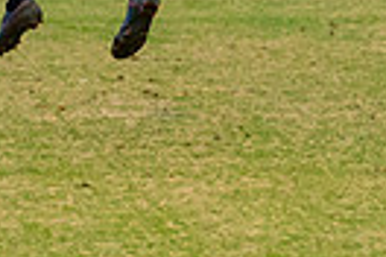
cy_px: -245
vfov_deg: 1.4
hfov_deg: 2.1
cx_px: 56
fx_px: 10528
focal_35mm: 982
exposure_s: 1/1000
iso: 3200
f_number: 5.6
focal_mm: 130
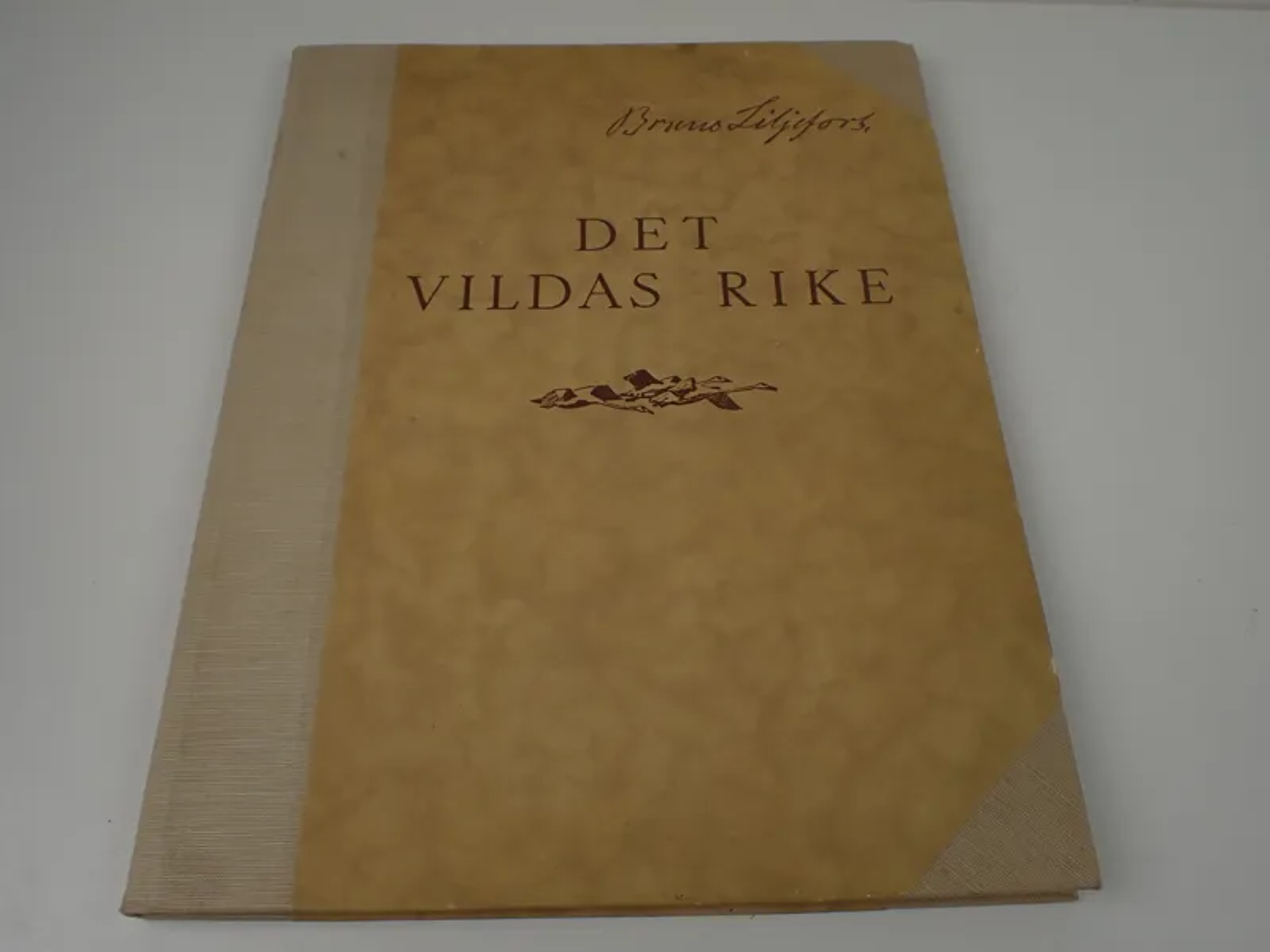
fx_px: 1101
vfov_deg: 46.8
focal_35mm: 30
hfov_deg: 60.0
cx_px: 635
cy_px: 476
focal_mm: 5.4
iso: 100
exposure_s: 1/160
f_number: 2.3
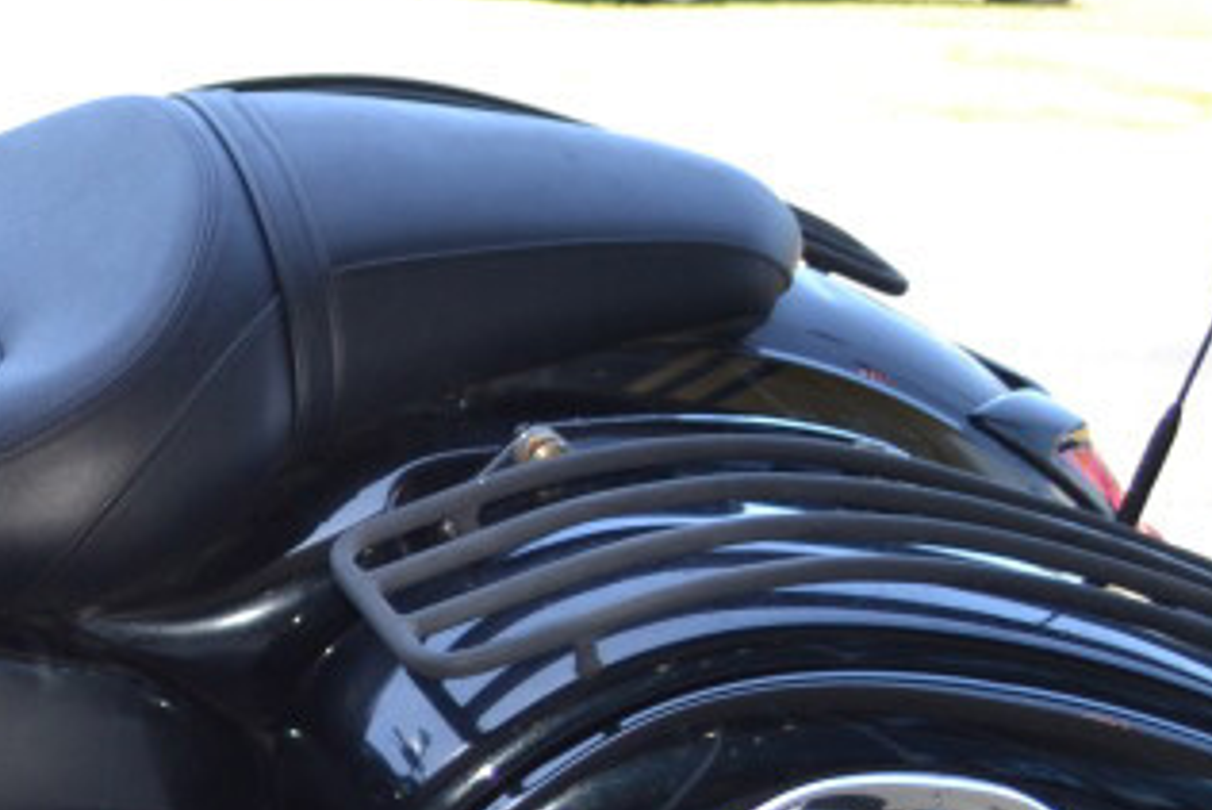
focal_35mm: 114
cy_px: 399
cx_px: -667
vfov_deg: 12.0
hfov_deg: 16.2
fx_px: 3840
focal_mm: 20
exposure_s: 1/125
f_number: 4
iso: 125
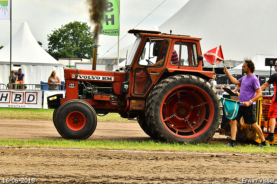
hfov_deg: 17.5
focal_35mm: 117
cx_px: 138
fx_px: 900
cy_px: 92
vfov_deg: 11.7
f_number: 9
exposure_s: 1/1250
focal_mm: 78
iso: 500
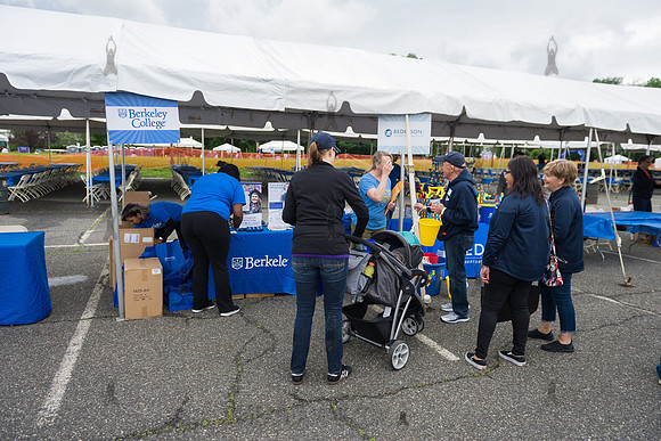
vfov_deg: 53.2
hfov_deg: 73.7
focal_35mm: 24
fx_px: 441
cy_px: 220
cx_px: 330
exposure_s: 1/800
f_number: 3.5
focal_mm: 24
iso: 200
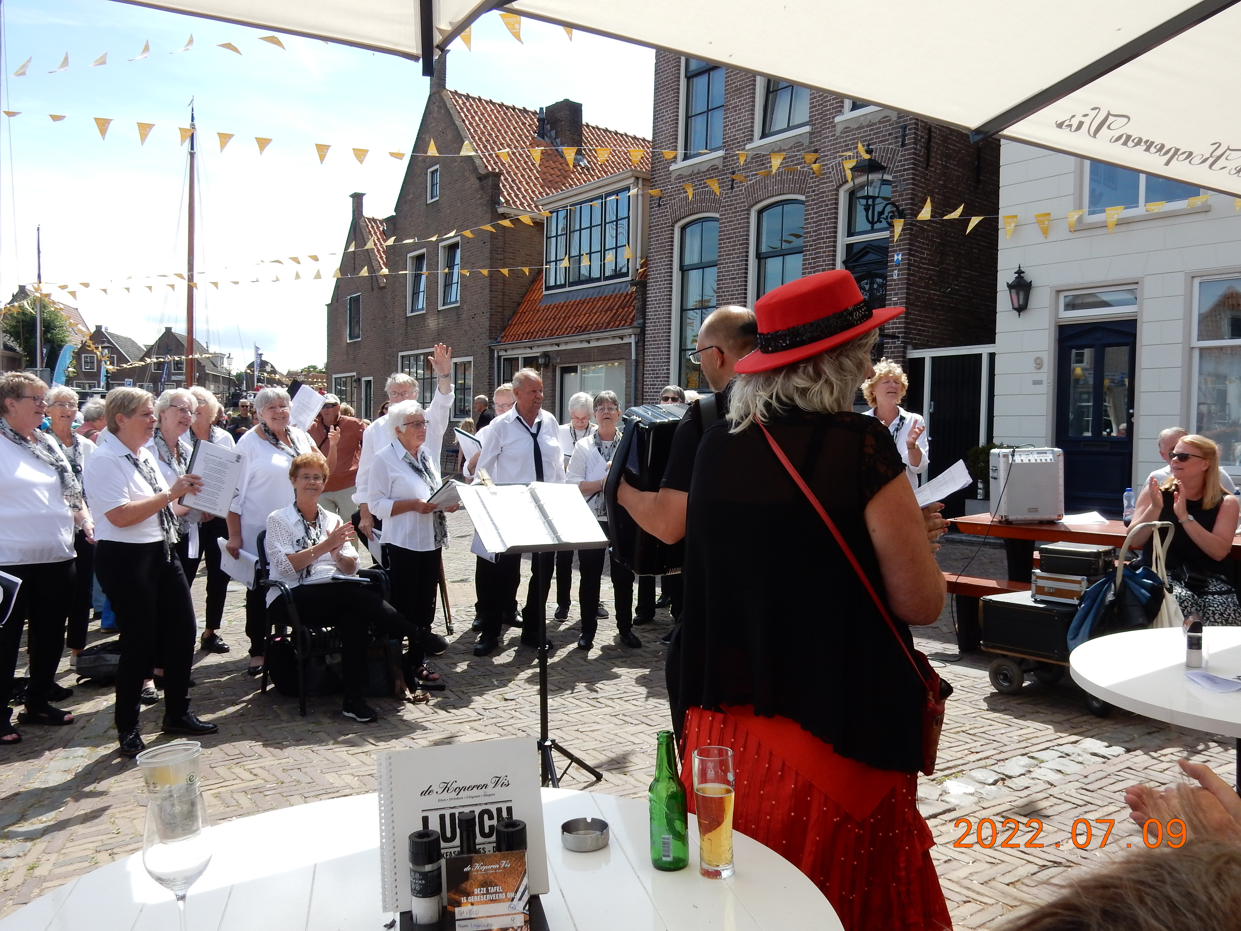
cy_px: 466
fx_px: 1076
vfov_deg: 46.8
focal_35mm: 30
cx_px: 620
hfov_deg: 60.0
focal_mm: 5.4
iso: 125
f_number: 4
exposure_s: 1/800
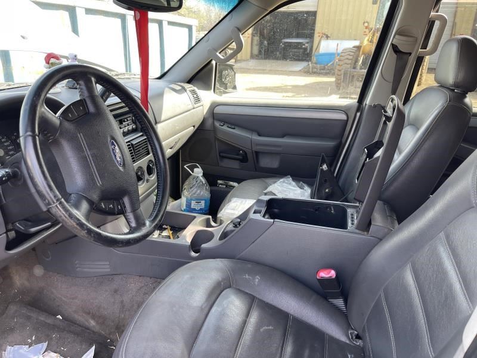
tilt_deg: -20.5
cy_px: 179
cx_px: 238
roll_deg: -0.8
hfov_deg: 67.3
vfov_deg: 53.1
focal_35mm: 26
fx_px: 358
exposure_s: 1/121
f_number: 1.6
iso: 40
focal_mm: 5.1
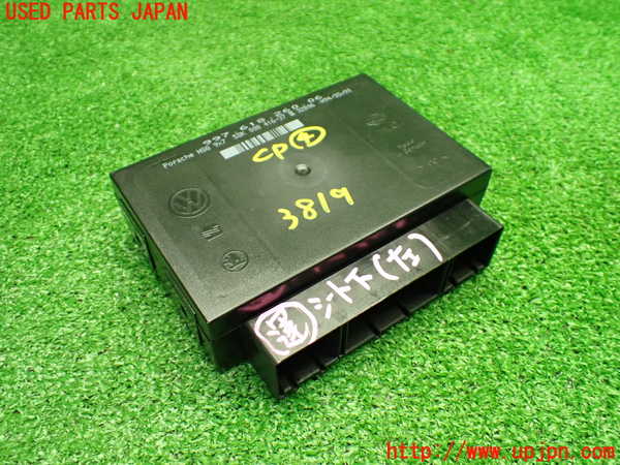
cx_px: 310
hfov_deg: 60.0
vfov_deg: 46.8
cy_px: 232
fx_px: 537
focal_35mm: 30
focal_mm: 5.4
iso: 800
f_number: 2.3
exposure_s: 1/100
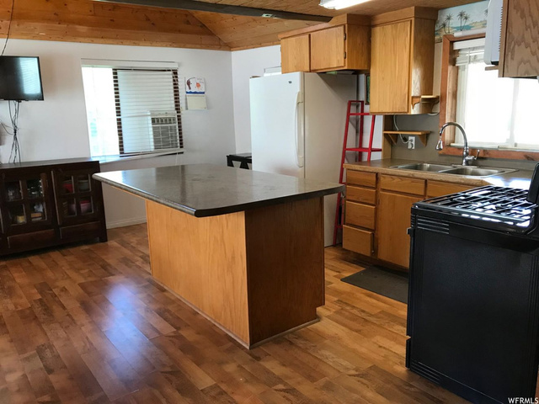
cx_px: 270
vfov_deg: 49.7
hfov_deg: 63.4
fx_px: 436
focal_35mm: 28
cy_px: 202
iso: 32
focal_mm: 3.99
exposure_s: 1/30
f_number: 1.8
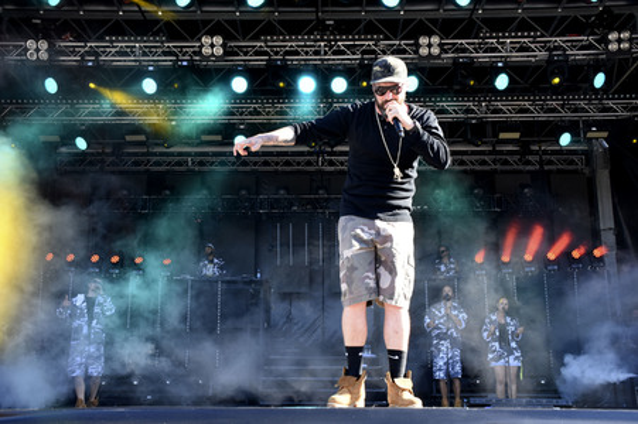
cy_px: 212
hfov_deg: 48.0
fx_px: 717
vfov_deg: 33.0
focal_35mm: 40
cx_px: 319
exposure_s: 1/100
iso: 640
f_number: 10
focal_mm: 27
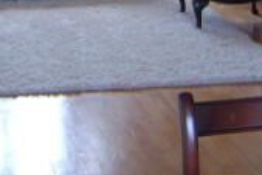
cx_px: 55
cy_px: -120
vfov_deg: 11.6
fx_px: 809
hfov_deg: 18.3
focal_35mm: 111
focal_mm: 8.13
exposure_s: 1/54
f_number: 2.7
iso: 100
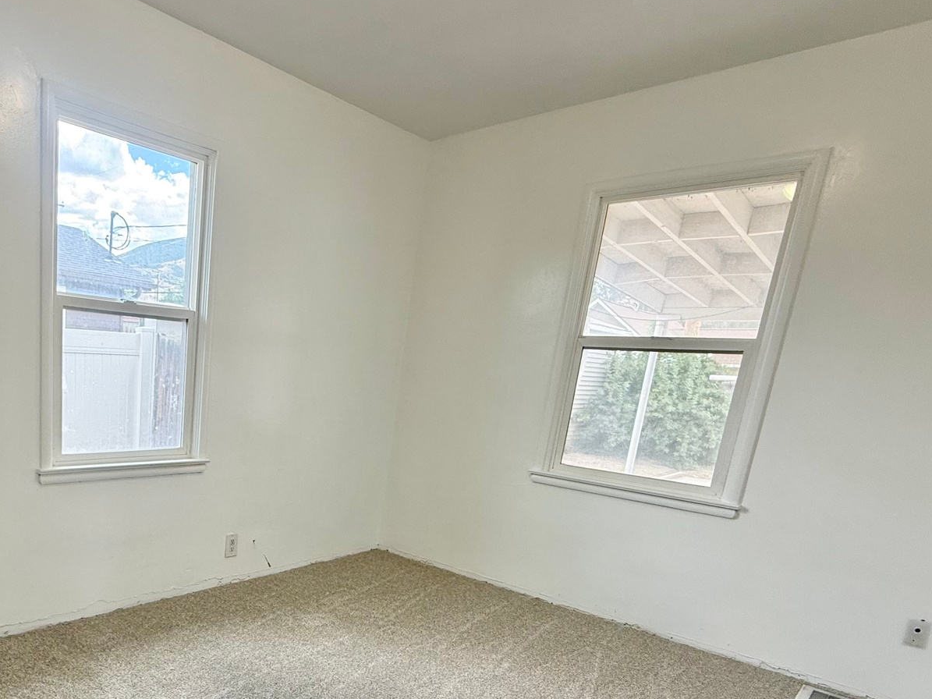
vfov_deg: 54.5
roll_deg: -3.5
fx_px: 646
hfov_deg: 65.7
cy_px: 513
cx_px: 199
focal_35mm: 24
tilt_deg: -13.5
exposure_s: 1/100
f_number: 2.2
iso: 64
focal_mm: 2.22
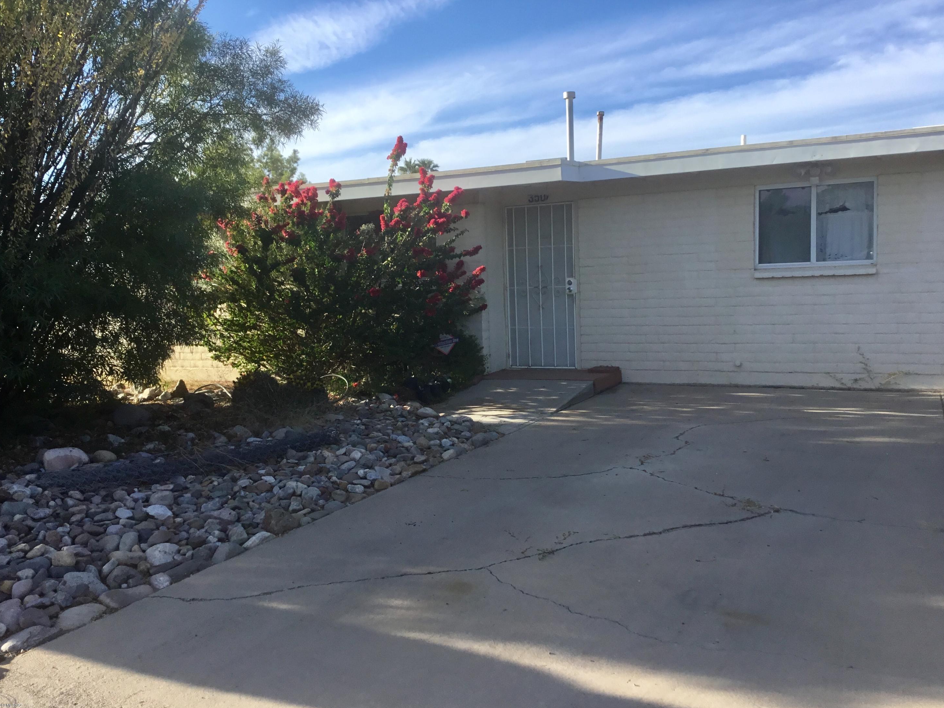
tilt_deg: -5.6
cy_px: 363
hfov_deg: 56.8
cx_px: 479
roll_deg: +2.3
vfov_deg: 44.2
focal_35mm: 32
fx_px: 873
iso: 25
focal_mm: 3.3
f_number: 2.4
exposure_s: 1/637
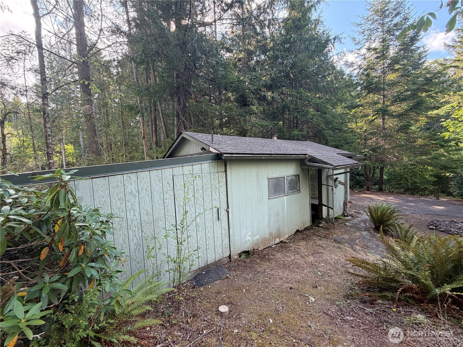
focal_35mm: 14
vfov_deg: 85.7
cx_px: 232
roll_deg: +4.1
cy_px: 174
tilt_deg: -3.2
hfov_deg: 102.1
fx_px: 187
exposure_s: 1/121
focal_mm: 2.22
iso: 100
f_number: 2.2
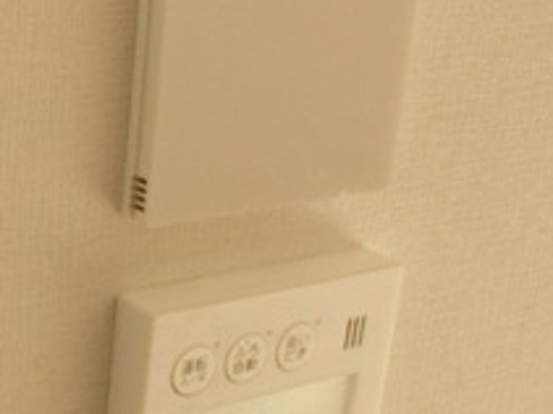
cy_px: 246
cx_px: -63
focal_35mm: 76
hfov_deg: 23.9
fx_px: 1213
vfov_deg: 19.3
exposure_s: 1/1000
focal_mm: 4.5
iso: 500
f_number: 3.5
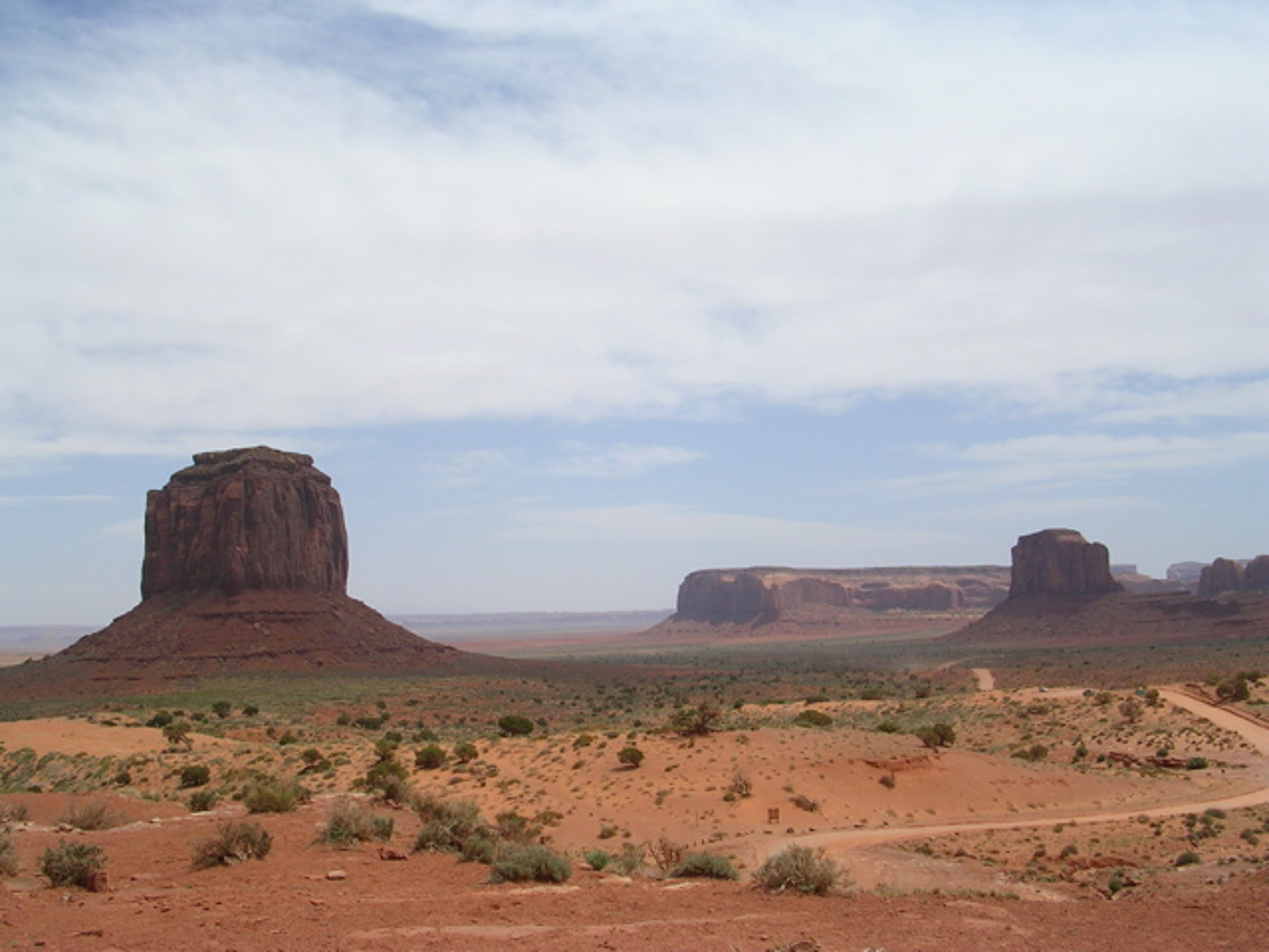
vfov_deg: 37.7
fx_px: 1393
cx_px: 634
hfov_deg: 49.0
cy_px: 476
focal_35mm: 38
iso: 50
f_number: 5.6
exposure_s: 1/454
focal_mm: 5.8
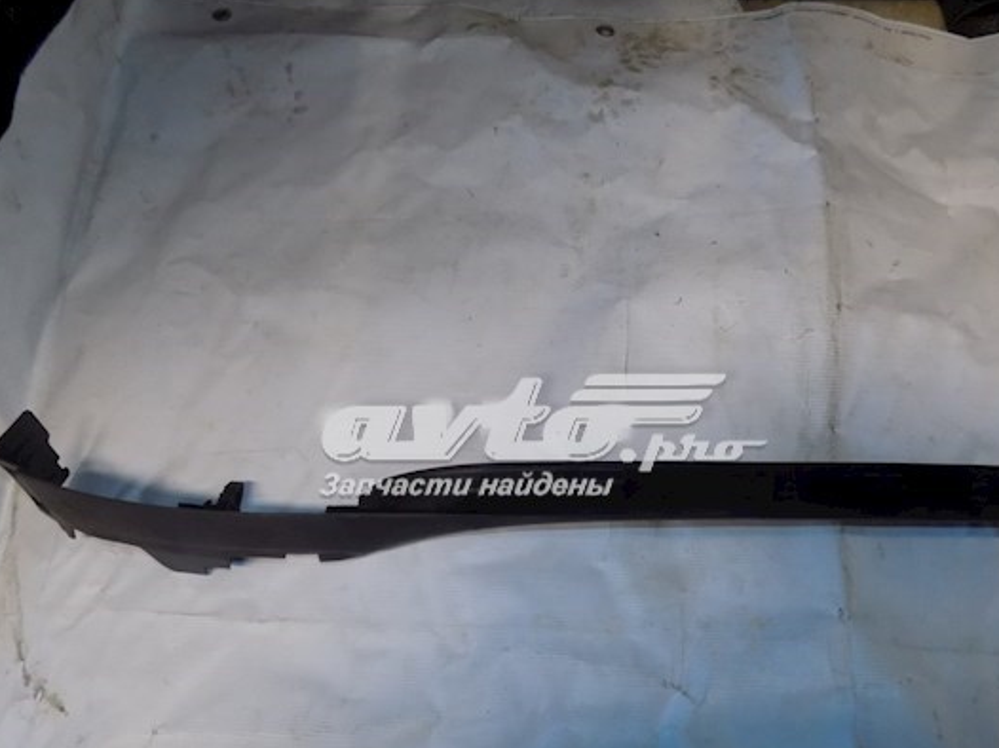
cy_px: 431
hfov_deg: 63.4
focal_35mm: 28
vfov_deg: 49.5
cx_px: 537
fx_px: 808
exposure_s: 1/30
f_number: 3.1
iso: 320
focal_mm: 4
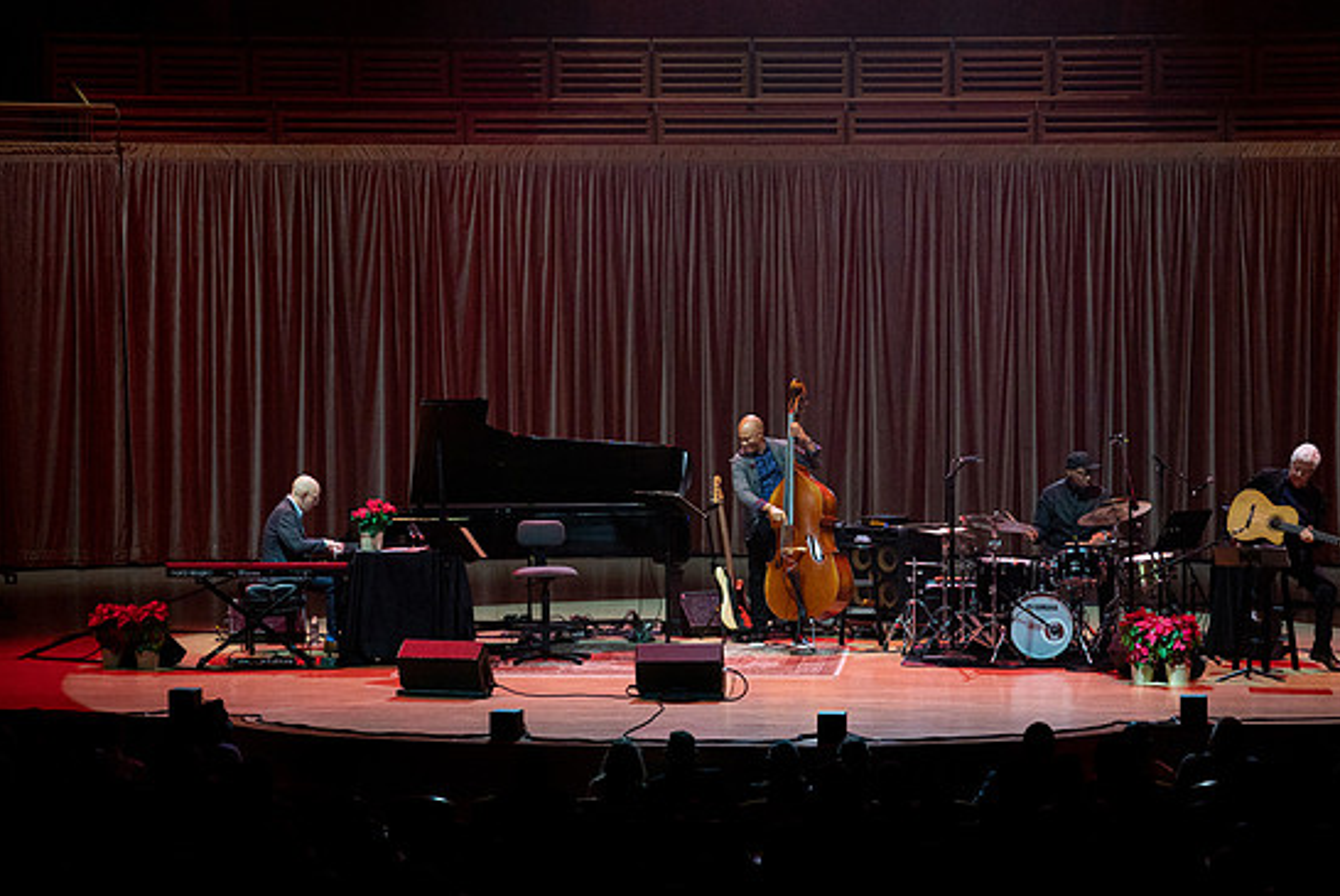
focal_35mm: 121
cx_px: 709
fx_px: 4507
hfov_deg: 16.9
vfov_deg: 11.3
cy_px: 453
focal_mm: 114
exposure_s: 1/250
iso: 2500
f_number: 6.3
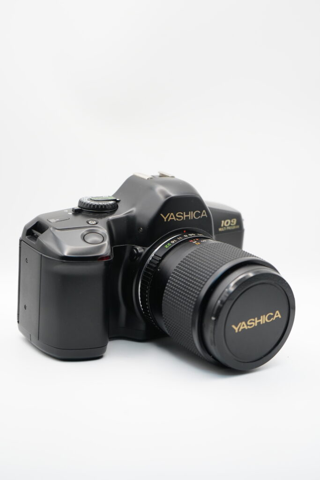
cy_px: 240
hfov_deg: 21.9
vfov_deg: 32.4
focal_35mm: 62
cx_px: 160
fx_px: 826
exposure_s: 1/250
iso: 2000
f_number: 5.6
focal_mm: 62
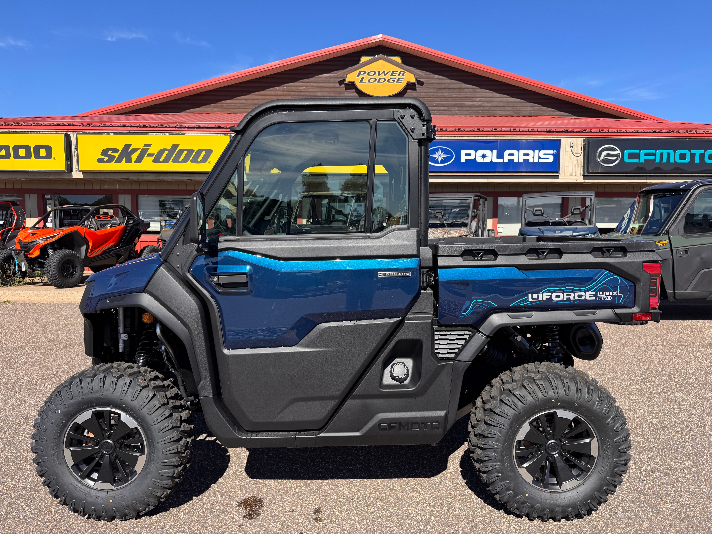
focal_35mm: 24
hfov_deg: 71.6
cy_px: 267
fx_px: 494
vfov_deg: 56.8
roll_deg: -0.6
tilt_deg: -4.9
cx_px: 356
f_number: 1.78
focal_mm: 6.76
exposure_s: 1/2415
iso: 80
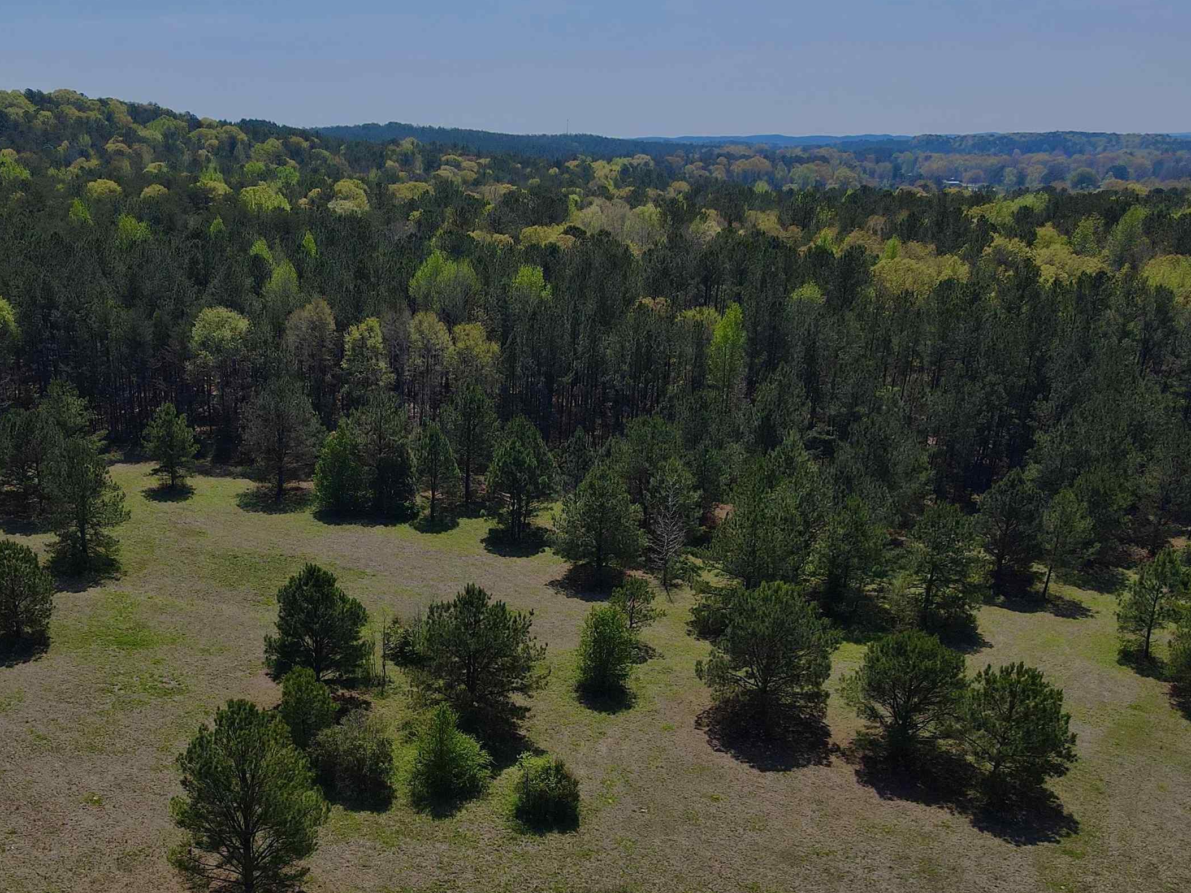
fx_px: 1204
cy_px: 647
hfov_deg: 51.4
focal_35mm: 35
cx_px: 376
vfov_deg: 39.8
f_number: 2.8
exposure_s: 1/1000
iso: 100
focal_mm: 4.5
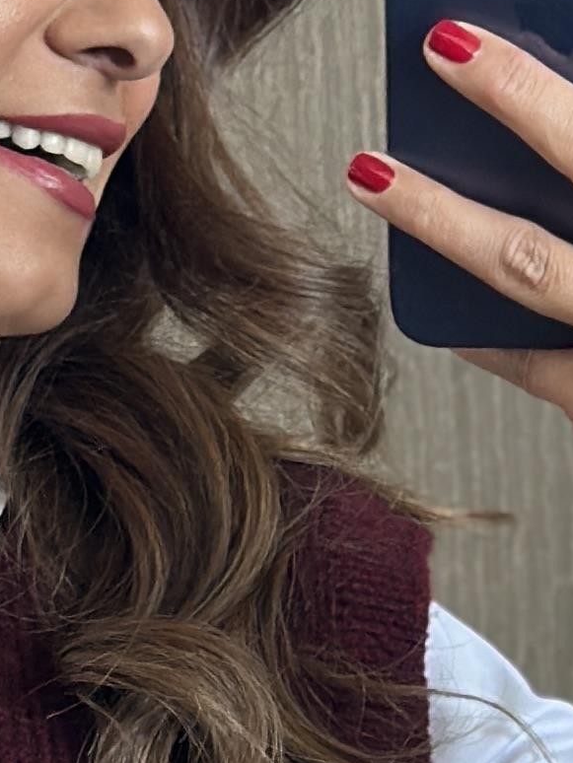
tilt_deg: -19.6
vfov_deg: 7.7
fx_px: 5515
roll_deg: +4.5
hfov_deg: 5.9
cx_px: 1
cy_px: 1294
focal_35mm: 250
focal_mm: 6.86
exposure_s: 1/81
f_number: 1.78
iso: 125
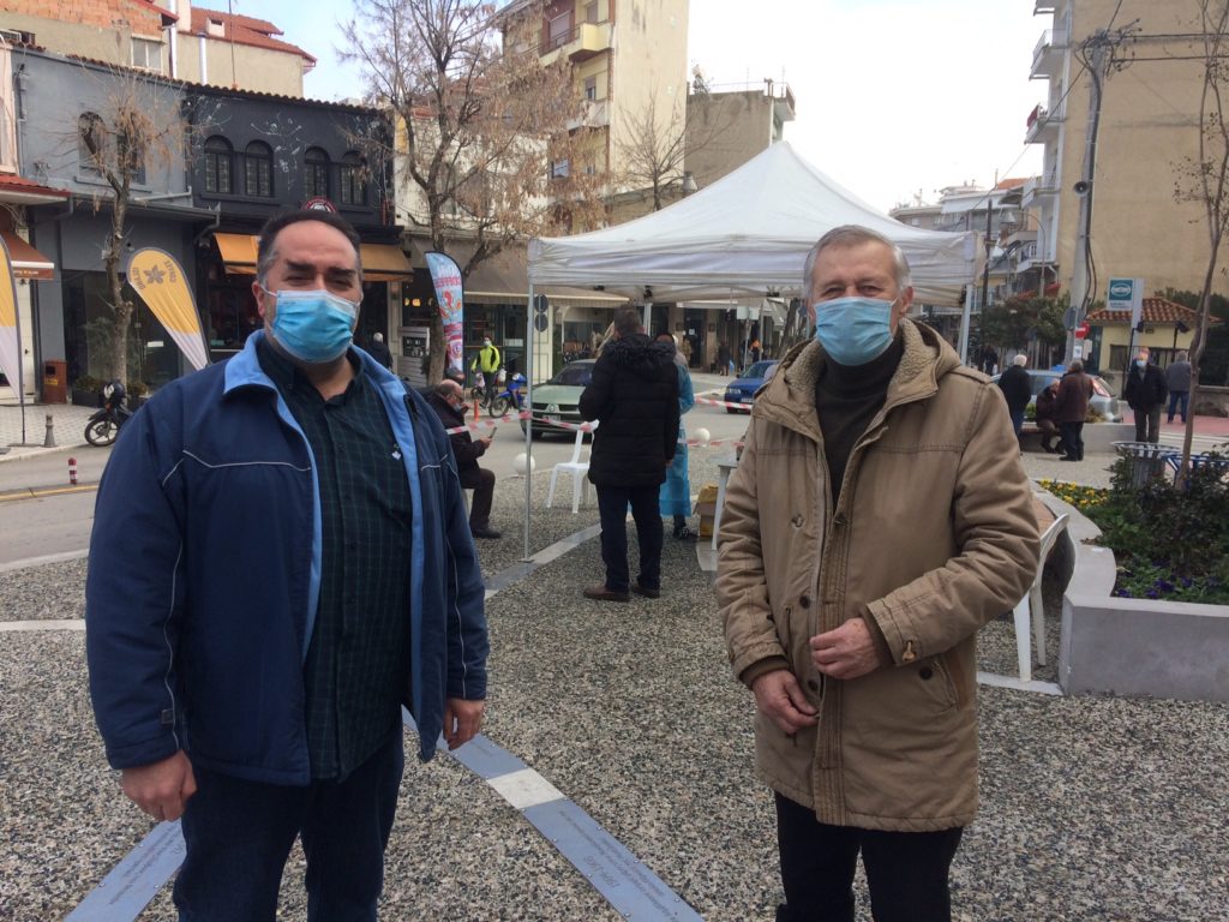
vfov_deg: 48.2
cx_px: 614
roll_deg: -1.0
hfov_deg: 61.7
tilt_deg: -8.5
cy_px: 461
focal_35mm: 29
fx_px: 1030
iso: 32
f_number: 2.2
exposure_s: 1/547
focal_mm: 4.15
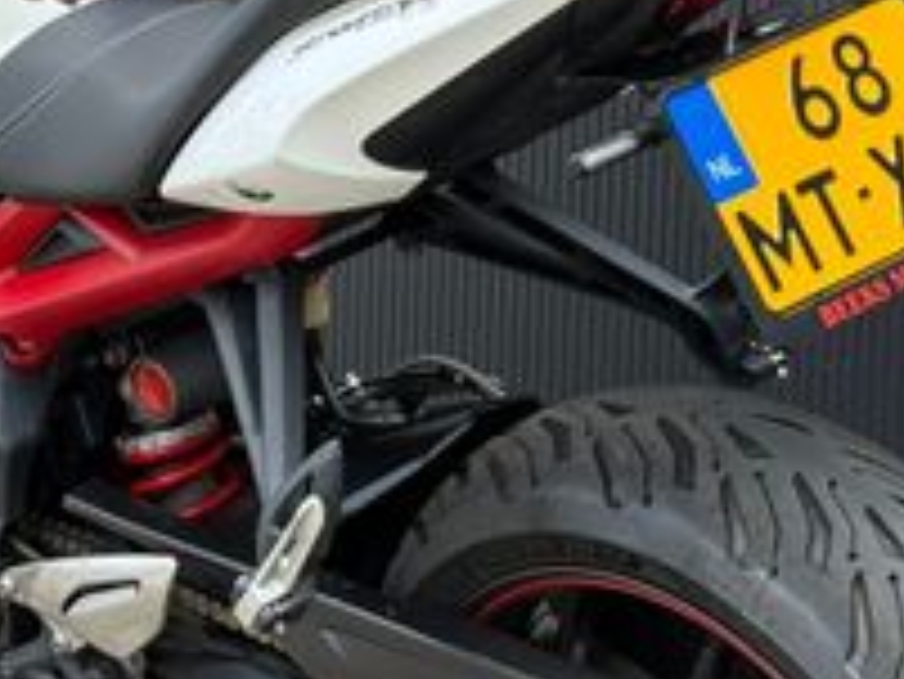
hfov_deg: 12.8
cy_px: 364
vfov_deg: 9.7
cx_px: 130
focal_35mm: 153
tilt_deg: -11.0
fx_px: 3998
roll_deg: -1.4
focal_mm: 6.76
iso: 80
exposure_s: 1/1575
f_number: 1.78
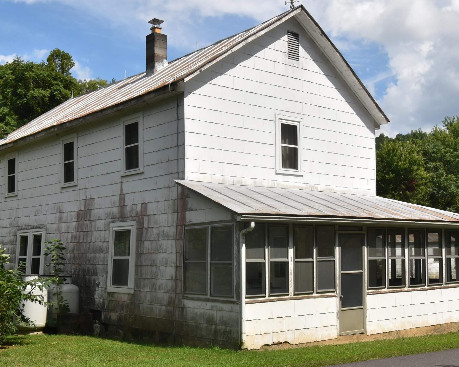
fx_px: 652
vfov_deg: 31.3
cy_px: 227
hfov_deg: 38.7
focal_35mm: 48
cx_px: 195
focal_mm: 20
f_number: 13
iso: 100
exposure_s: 1/200
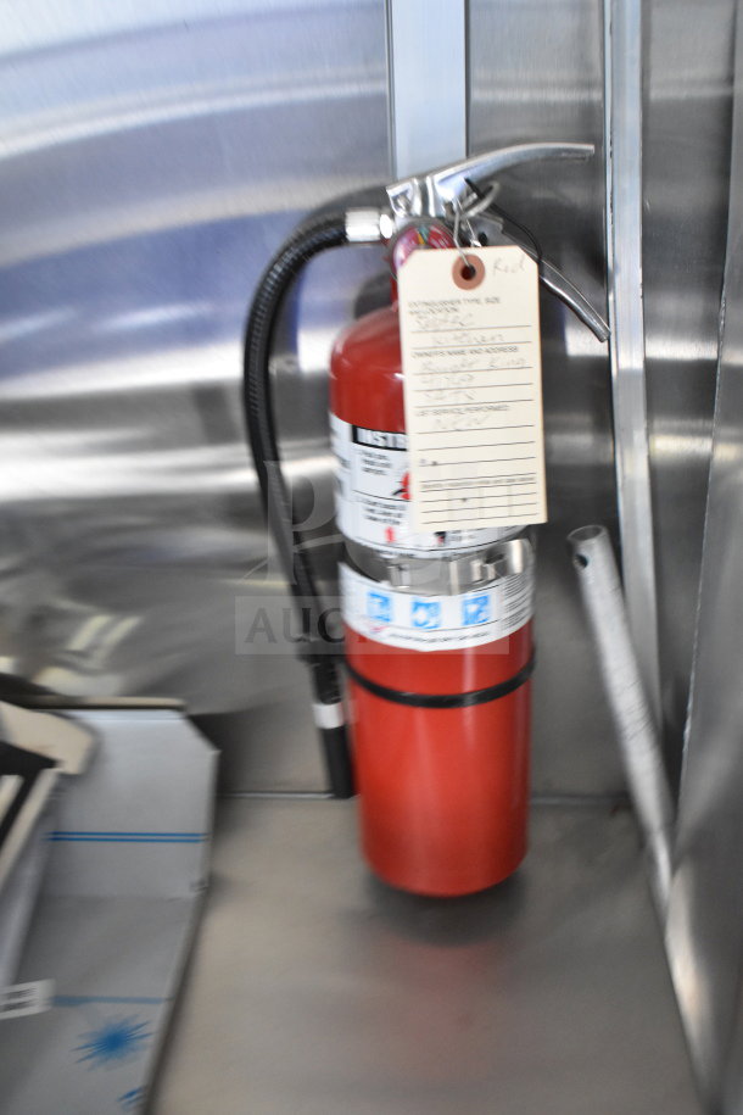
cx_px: 372
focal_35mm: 33
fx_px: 1022
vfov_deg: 57.2
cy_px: 558
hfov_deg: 40.0
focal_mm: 22
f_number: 3.8
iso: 3600
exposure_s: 1/40
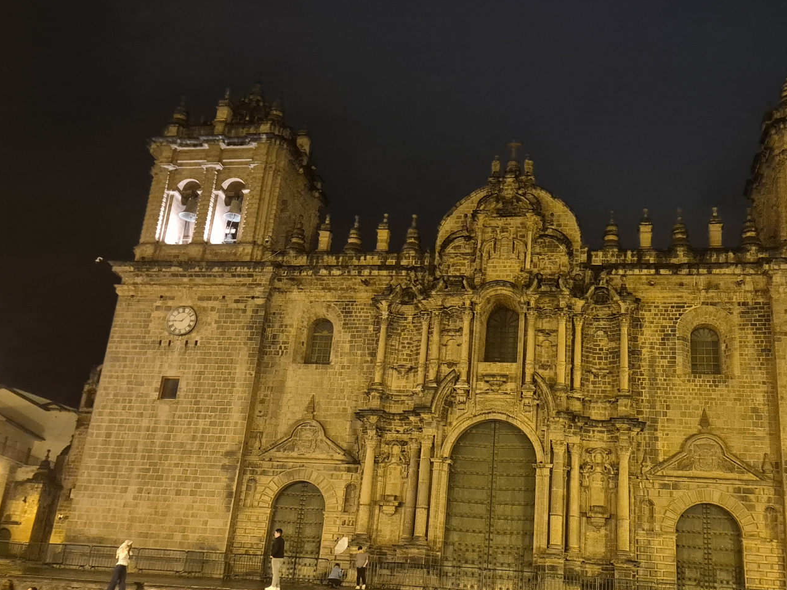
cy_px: 336
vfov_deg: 39.6
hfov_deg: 51.1
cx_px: 461
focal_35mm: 36
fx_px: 818
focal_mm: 5.4
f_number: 1.8
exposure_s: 1/40
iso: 1600
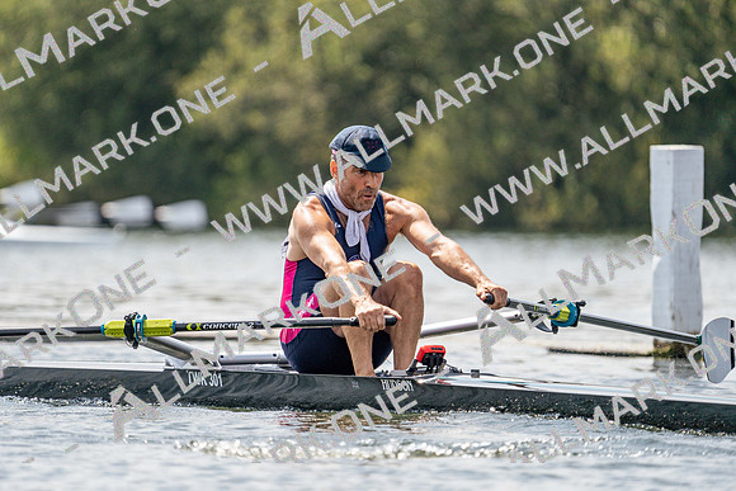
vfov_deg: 2.6
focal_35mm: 535
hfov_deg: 3.9
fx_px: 10940
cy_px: 246
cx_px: 368
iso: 320
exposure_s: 1/1600
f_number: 6.3
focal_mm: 535
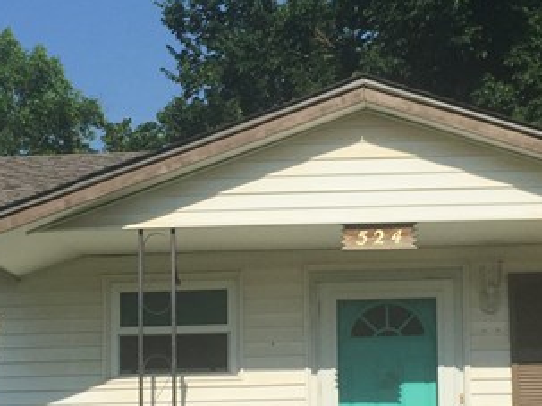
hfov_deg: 20.0
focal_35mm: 98
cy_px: 308
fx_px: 1534
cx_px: 293
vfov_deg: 15.0
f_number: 2.2
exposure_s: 1/3968
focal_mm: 4.15
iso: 32
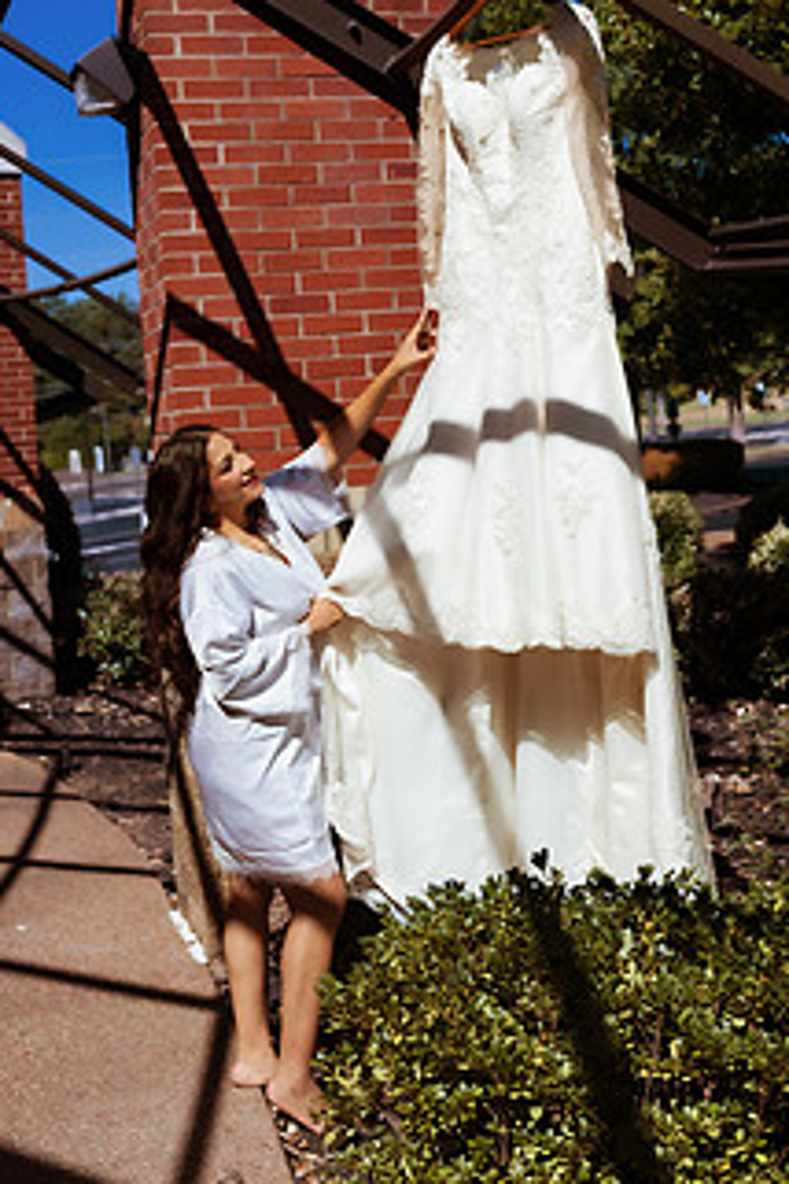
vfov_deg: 39.7
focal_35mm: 49
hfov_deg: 27.5
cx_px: 369
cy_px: 365
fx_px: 1611
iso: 125
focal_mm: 35
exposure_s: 1/1600
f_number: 4.5
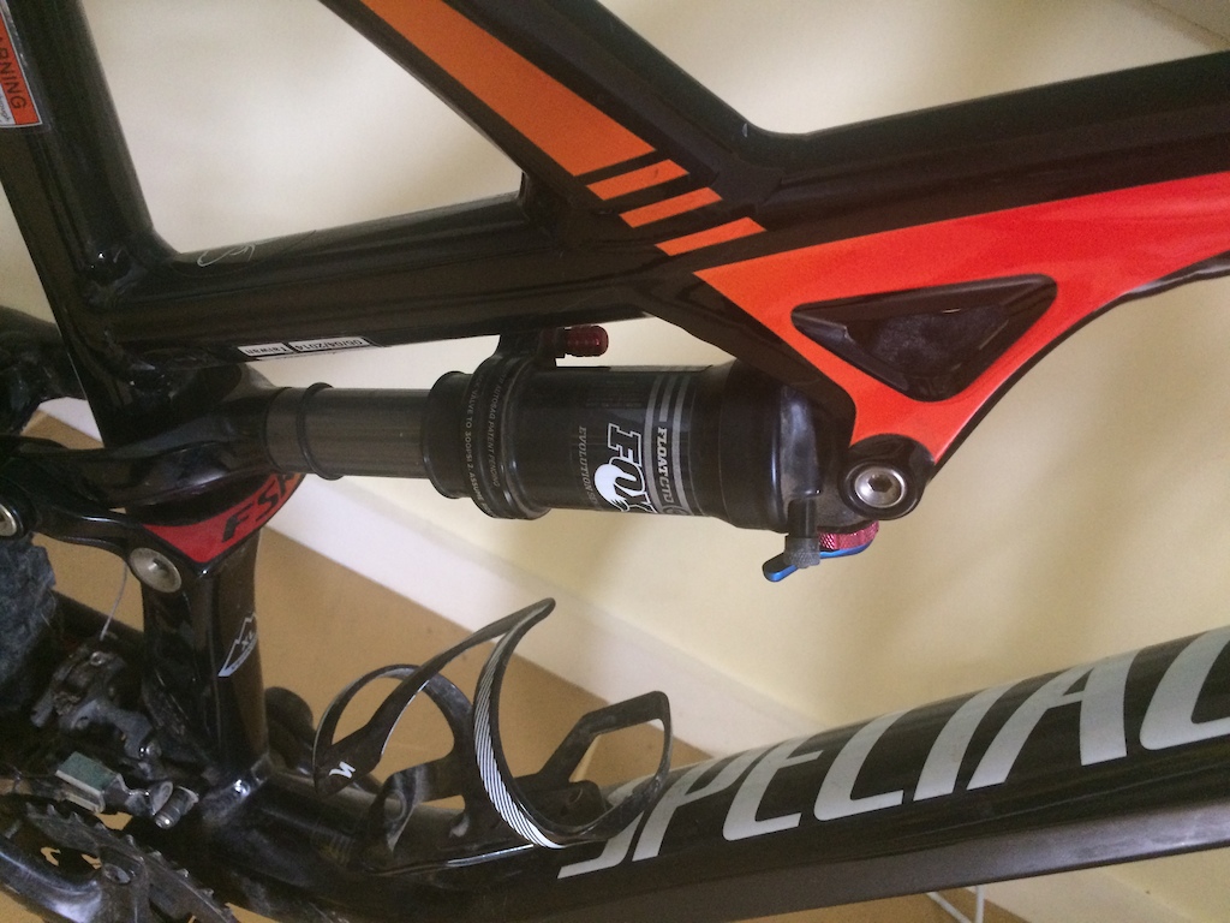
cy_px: 462
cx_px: 615
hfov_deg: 61.7
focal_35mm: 29
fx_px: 1030
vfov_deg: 48.2
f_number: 2.2
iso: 250
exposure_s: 1/30
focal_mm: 4.15
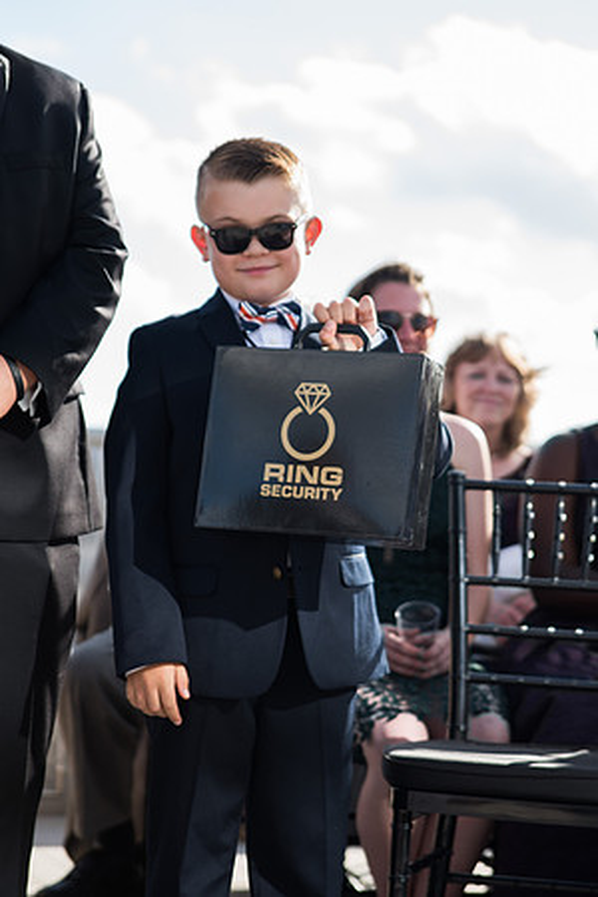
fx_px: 2615
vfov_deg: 19.5
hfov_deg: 13.0
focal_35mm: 105
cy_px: 448
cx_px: 367
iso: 125
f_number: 2.8
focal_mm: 70
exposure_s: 1/800
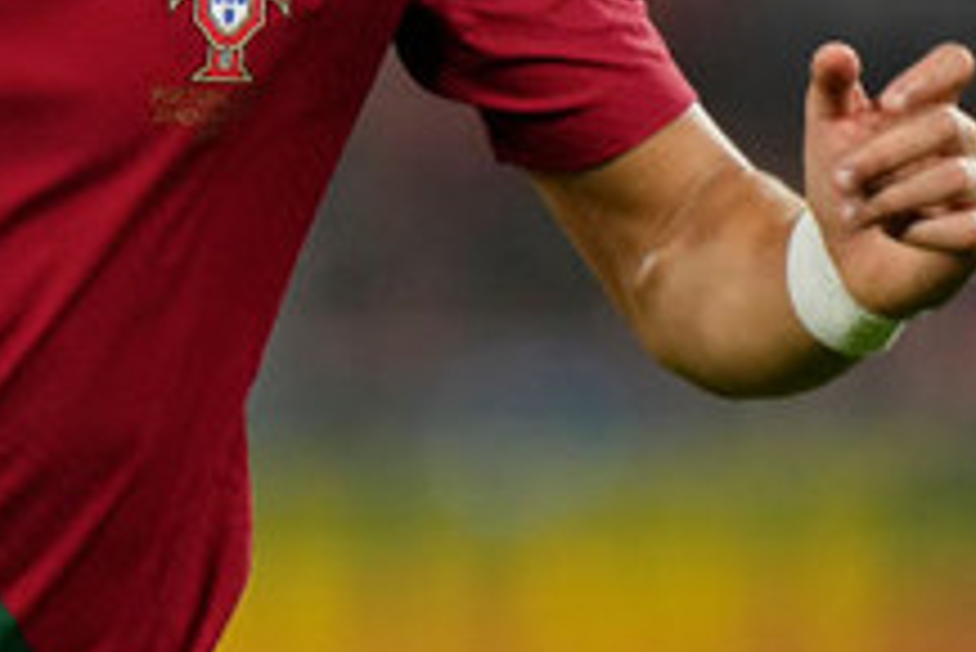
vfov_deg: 0.9
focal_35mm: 1473
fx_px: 39960
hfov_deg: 1.4
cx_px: -333
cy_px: -103
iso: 2000
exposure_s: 1/1600
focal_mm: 400
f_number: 3.2
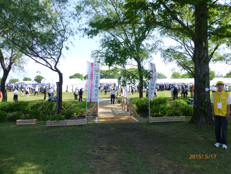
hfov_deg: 71.6
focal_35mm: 24
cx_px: 116
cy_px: 87
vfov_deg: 56.8
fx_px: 160
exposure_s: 1/320
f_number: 4
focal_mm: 4.3
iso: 100
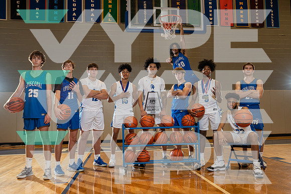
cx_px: 152
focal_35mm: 33
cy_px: 97
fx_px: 266
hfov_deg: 57.3
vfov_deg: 40.1
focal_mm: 31
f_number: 4
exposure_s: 1/125
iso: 400
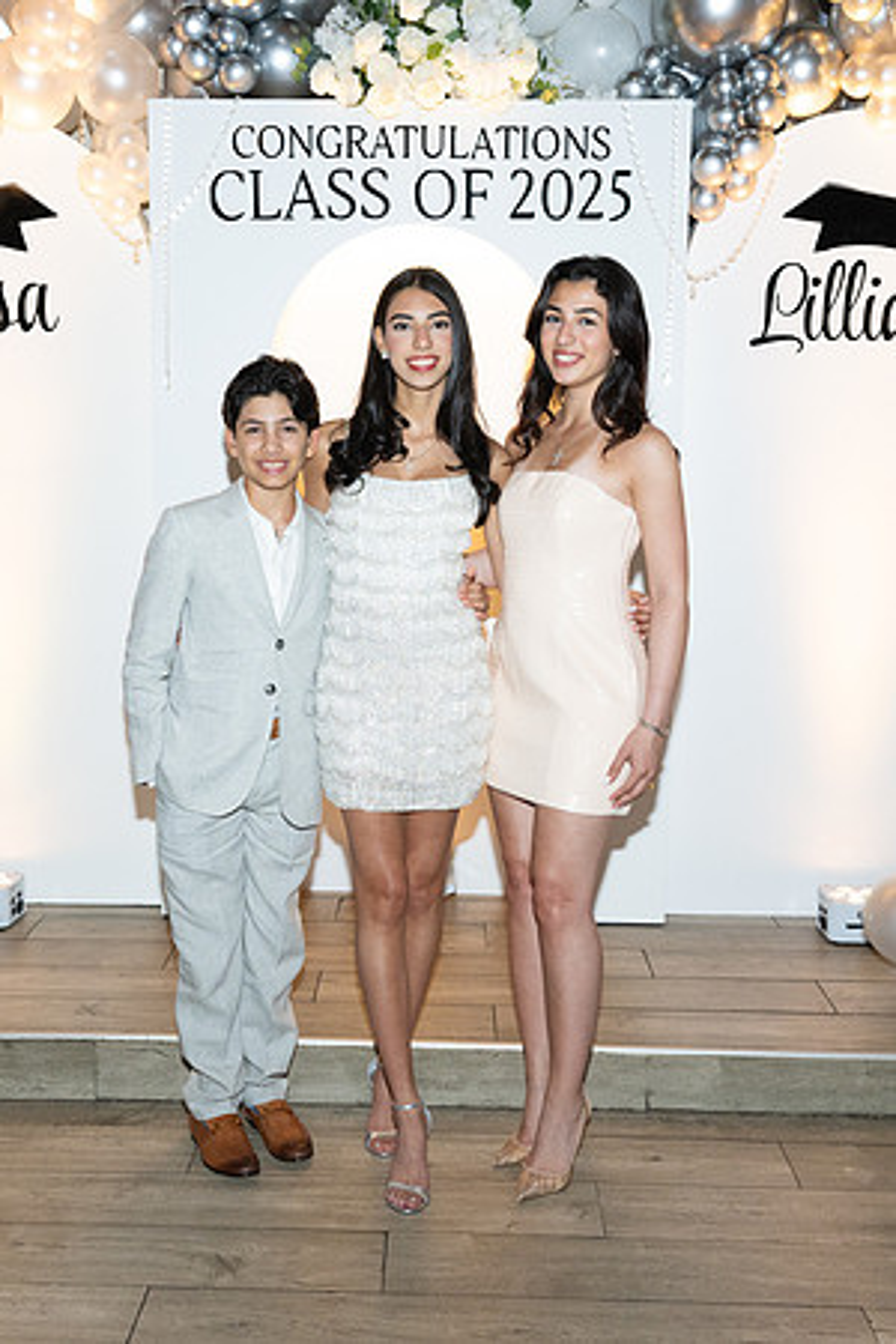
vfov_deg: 48.7
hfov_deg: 33.6
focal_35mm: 40
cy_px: 671
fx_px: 1485
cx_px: 414
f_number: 5.6
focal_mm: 26
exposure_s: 1/80
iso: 1000
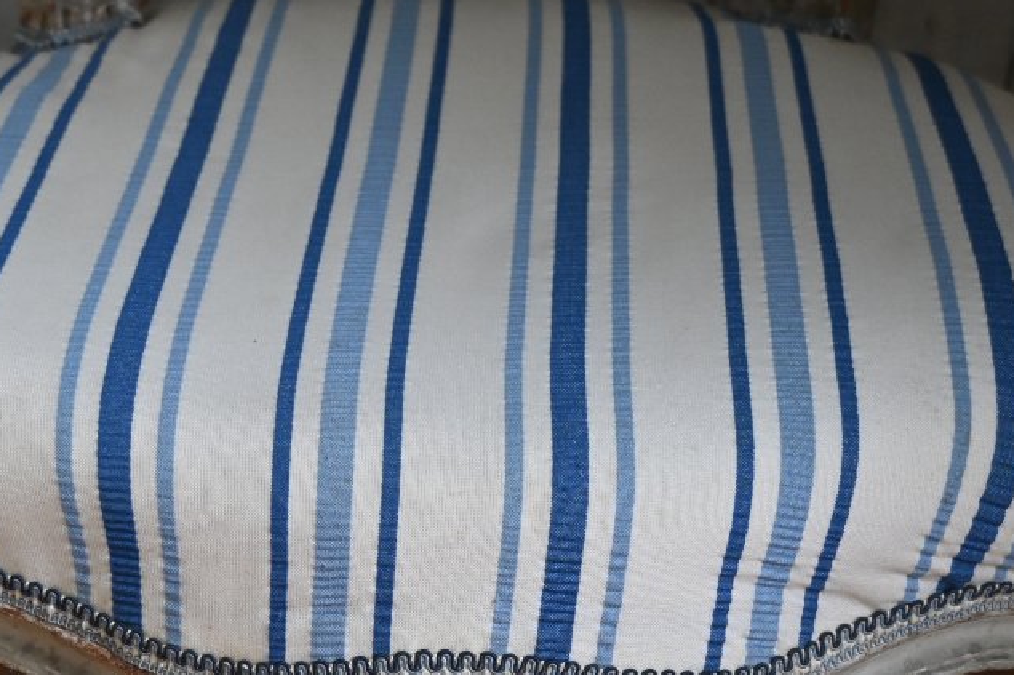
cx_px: 304
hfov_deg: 22.6
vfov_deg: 15.1
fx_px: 2519
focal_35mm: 89
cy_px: 573
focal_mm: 31.5
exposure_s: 1/125
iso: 1250
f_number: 4
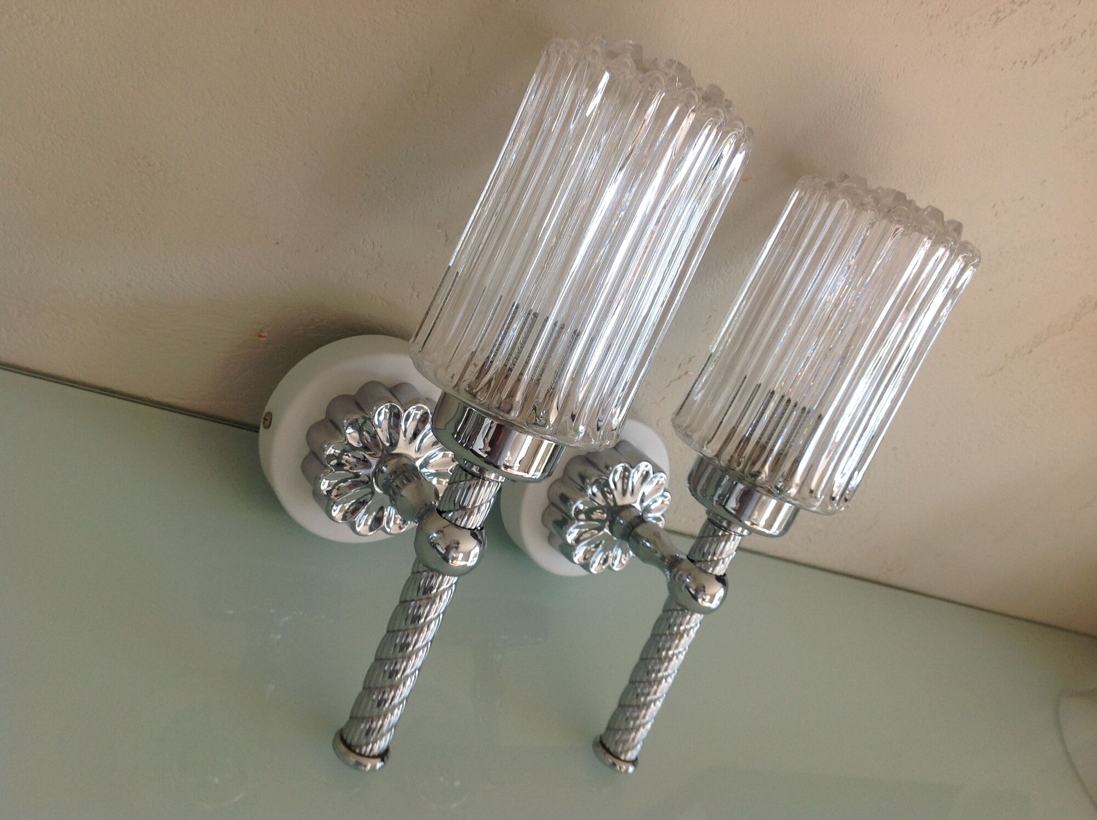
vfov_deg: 40.6
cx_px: 548
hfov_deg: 52.7
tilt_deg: -33.8
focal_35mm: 35
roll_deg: -43.2
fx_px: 1108
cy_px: 410
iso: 50
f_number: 2.4
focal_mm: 4.28
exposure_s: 1/120
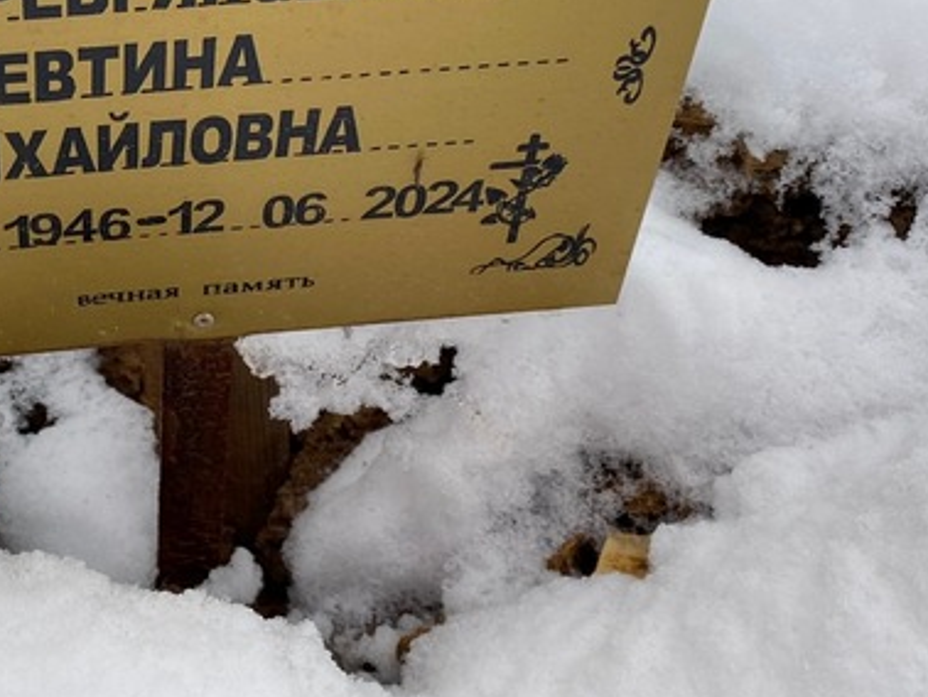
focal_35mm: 55
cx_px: 125
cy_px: 91
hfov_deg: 33.4
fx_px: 1475
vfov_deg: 25.9
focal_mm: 4.25
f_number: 1.8
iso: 32
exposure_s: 1/175
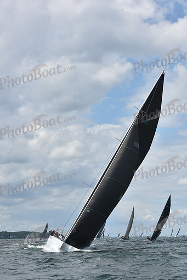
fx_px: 663
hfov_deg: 16.1
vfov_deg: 23.9
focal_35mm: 85
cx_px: 104
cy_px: 147
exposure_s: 1/1250
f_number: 8
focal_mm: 75
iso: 250
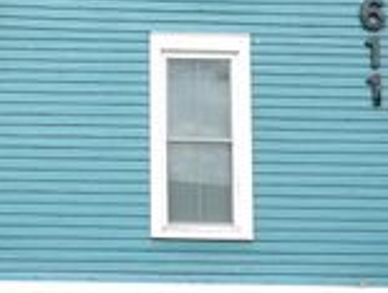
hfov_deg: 17.8
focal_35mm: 107
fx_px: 1201
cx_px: -18
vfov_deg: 13.9
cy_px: 102
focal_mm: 5.9
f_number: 3.6
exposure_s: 1/168
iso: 100
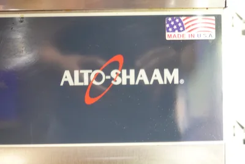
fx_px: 231
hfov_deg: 55.8
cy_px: 82
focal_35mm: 34
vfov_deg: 38.9
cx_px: 122
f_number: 3.5
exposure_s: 1/6
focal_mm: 12.51
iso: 640
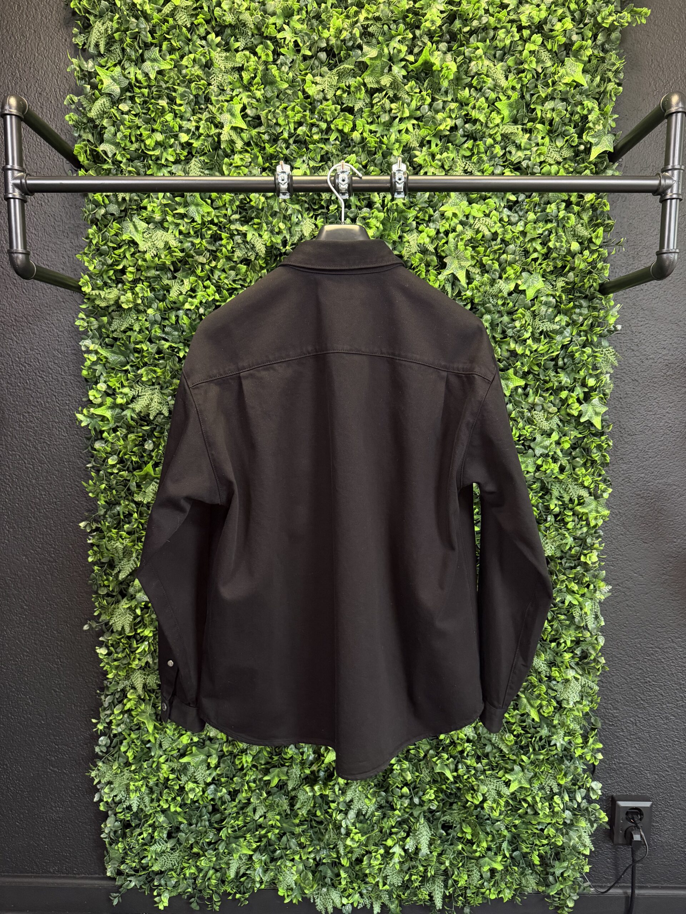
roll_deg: -0.6
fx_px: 634
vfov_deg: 71.6
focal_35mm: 24
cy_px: 457
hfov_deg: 56.8
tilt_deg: -6.3
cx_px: 343
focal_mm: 6.76
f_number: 1.78
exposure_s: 1/60
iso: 500
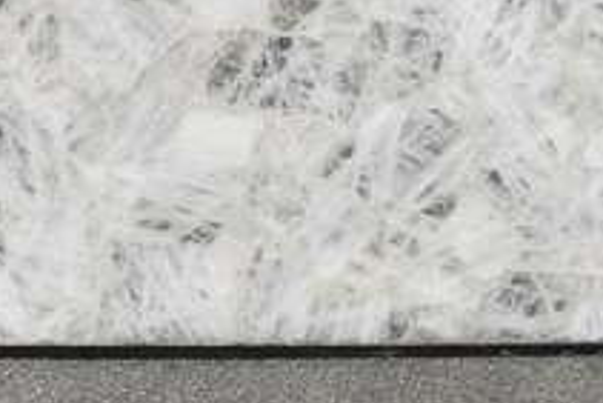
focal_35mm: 135
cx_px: 157
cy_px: -329
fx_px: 2263
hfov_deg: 15.1
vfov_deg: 9.7
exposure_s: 1/800
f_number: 8
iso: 200
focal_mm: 24
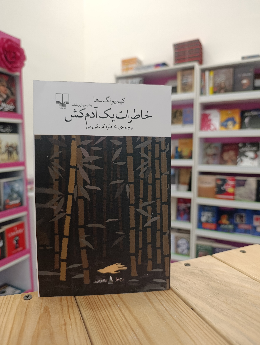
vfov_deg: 73.8
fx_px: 230
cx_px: 130
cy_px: 172
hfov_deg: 59.0
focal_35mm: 23
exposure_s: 1/100
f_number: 1.65
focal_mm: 6.11
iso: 694
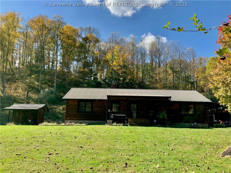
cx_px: 116
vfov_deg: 48.2
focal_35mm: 29
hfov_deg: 61.7
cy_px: 86
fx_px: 194
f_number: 1.8
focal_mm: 3
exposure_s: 1/978
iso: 16
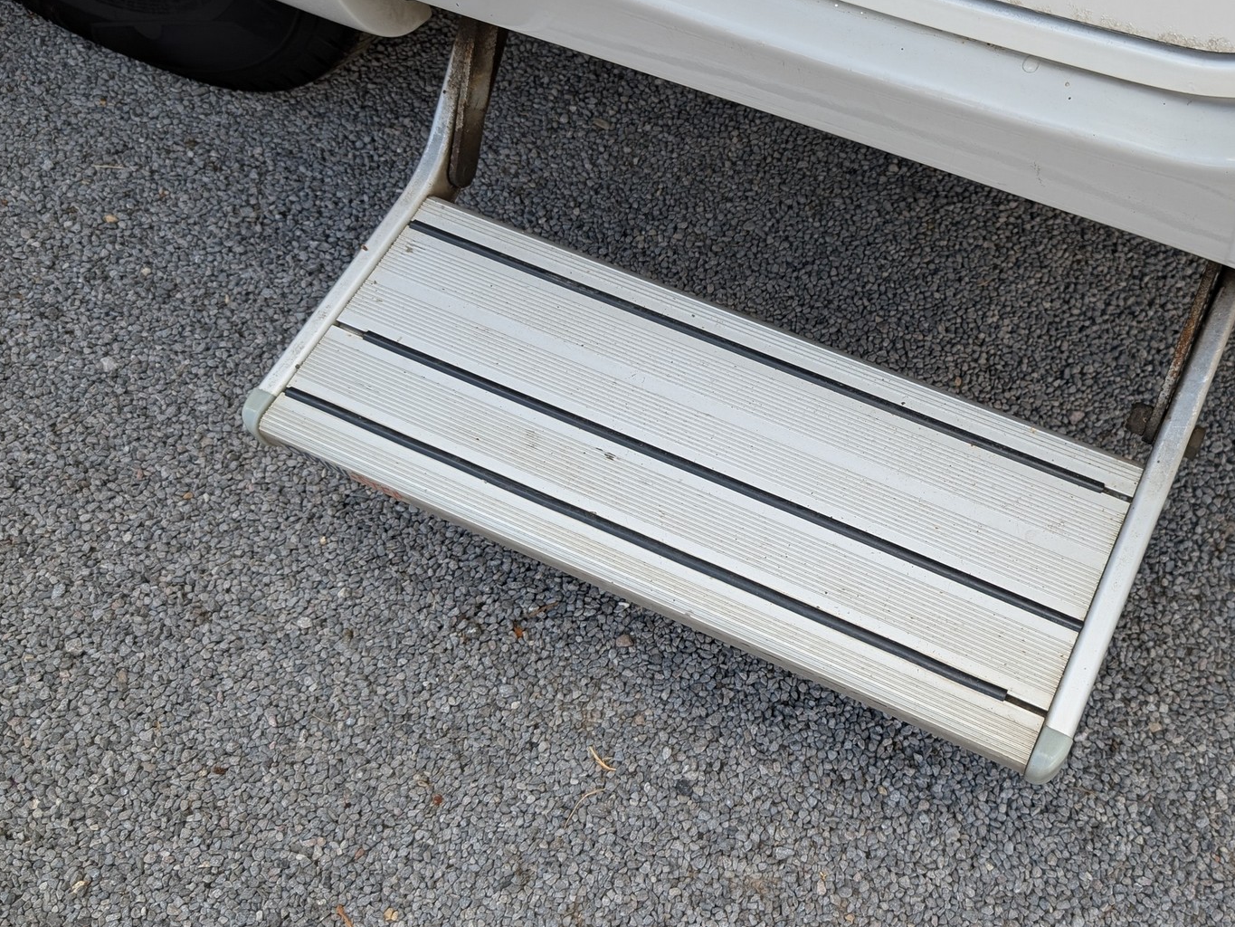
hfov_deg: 50.1
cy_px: 403
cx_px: 861
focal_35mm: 36
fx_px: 1284
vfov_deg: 39.6
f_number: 1.68
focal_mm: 6.9
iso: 25
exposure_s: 1/212
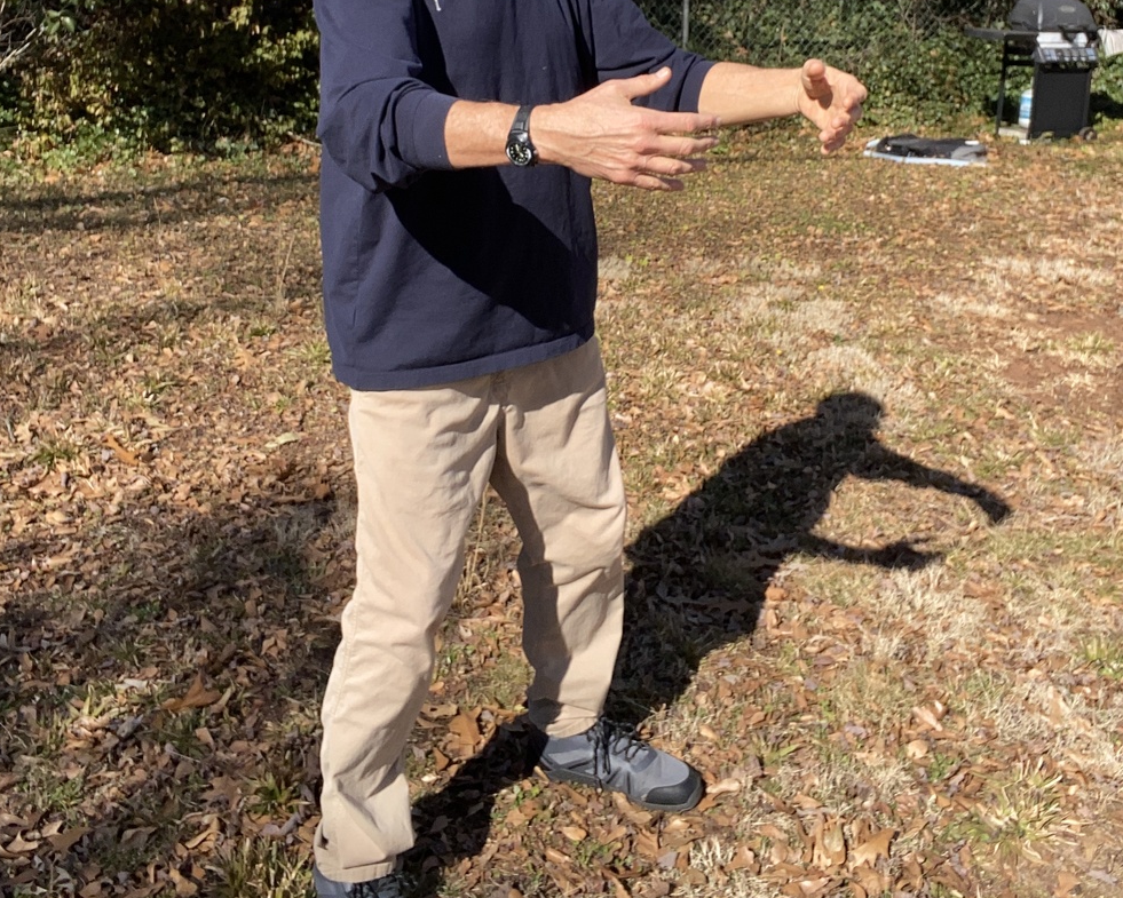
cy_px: 189
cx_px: 563
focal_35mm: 40
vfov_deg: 36.2
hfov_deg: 45.8
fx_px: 1330
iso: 25
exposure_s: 1/900
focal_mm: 2.71
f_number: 2.2
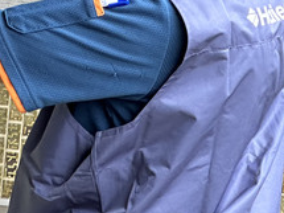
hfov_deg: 7.1
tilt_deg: -0.2
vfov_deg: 5.3
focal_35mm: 279
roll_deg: -6.2
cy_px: -153
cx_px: 37
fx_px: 2288
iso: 80
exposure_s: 1/99
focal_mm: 9
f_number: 2.8
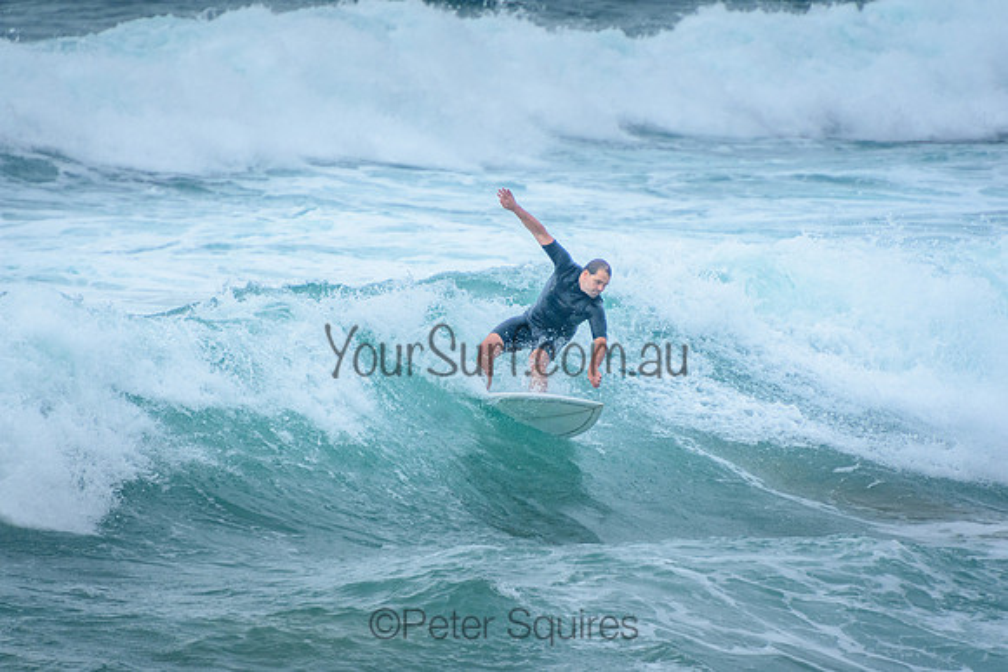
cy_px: 336
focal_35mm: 600
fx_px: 16803
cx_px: 504
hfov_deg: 3.4
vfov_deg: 2.3
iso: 500
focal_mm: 400
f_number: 5.6
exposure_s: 1/2000
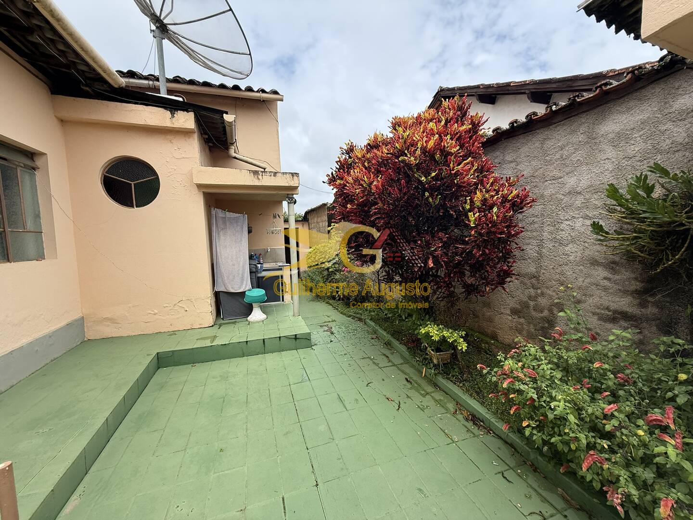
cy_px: 260
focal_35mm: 14
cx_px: 346
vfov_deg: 85.7
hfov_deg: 102.1
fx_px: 280
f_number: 2.2
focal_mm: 2.22
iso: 64
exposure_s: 1/928
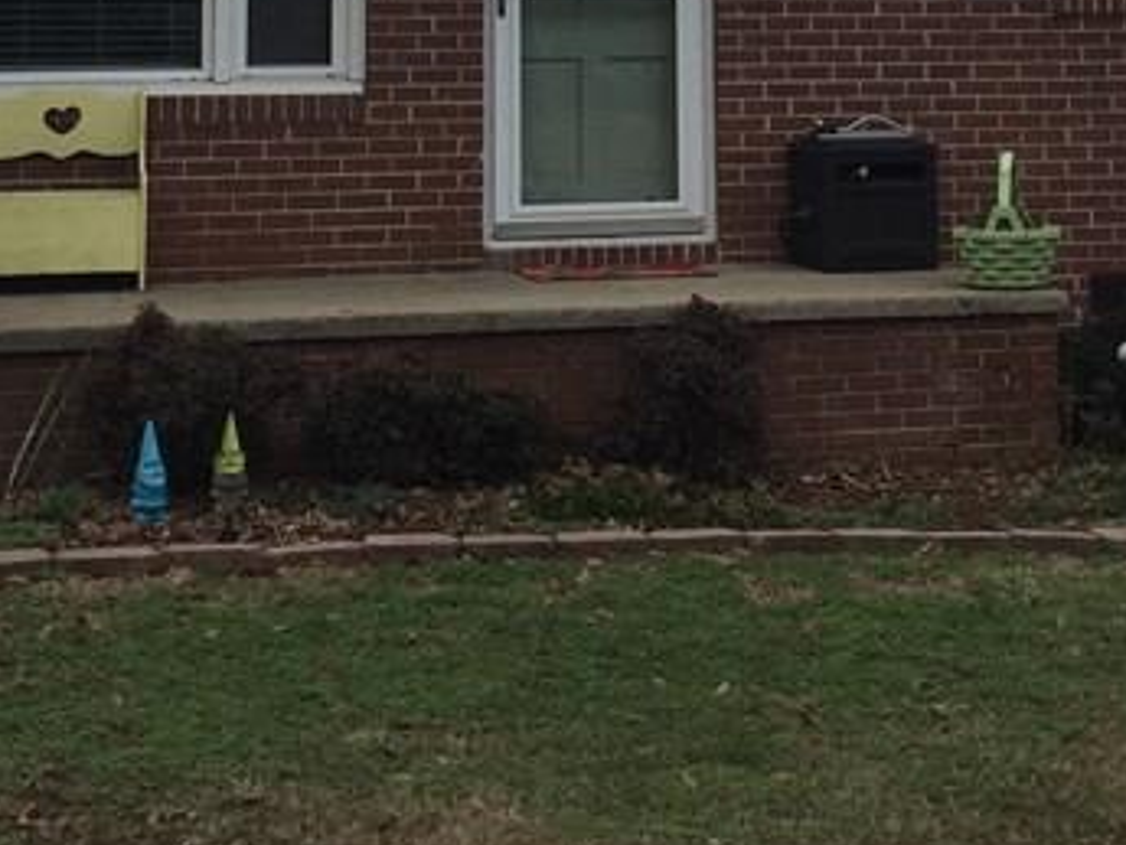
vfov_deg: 16.1
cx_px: 770
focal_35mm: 86
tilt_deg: +7.5
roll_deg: -0.7
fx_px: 2798
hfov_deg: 22.6
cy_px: -310
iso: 32
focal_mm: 4.15
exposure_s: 1/1883
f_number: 2.2
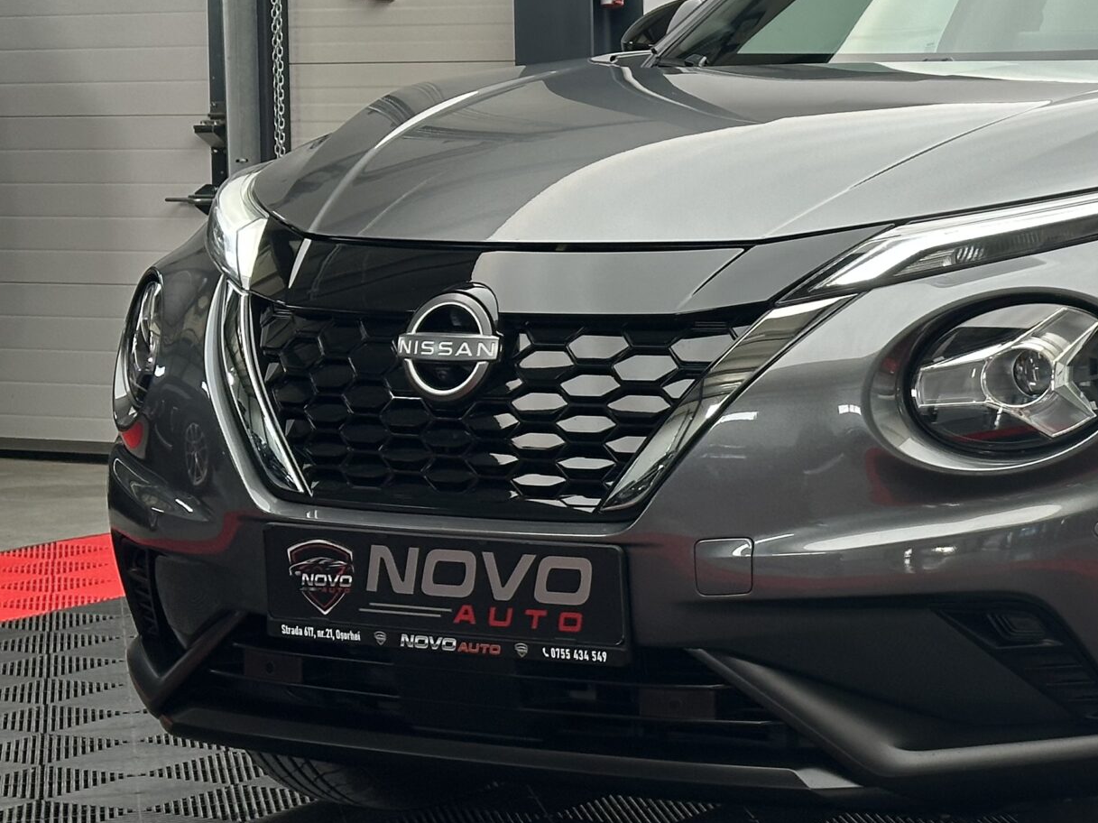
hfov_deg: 19.0
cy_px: 213
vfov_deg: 14.6
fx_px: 3203
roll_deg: +0.5
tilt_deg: -1.8
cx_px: 1083
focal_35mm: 101
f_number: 1.78
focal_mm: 6.86
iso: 50
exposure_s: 1/97
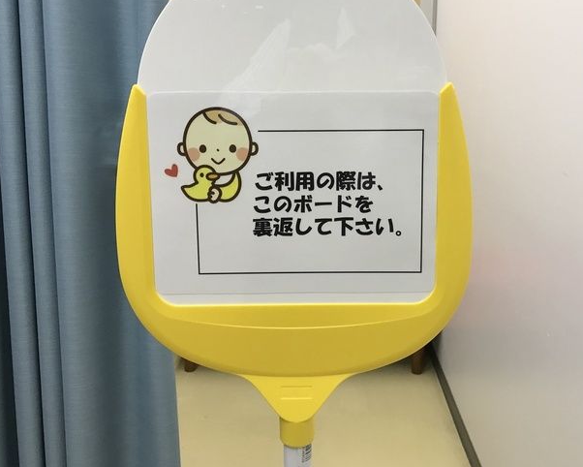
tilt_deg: -10.0
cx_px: 321
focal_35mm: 37
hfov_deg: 49.0
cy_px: 183
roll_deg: -0.7
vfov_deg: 39.9
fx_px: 639
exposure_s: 1/30
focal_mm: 3.99
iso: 32
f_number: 1.8
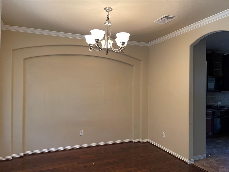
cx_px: 114
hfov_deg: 67.3
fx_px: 172
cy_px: 86
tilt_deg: -0.2
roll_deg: -0.9
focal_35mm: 26
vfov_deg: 53.1
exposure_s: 1/60
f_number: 1.6
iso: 200
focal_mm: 5.1
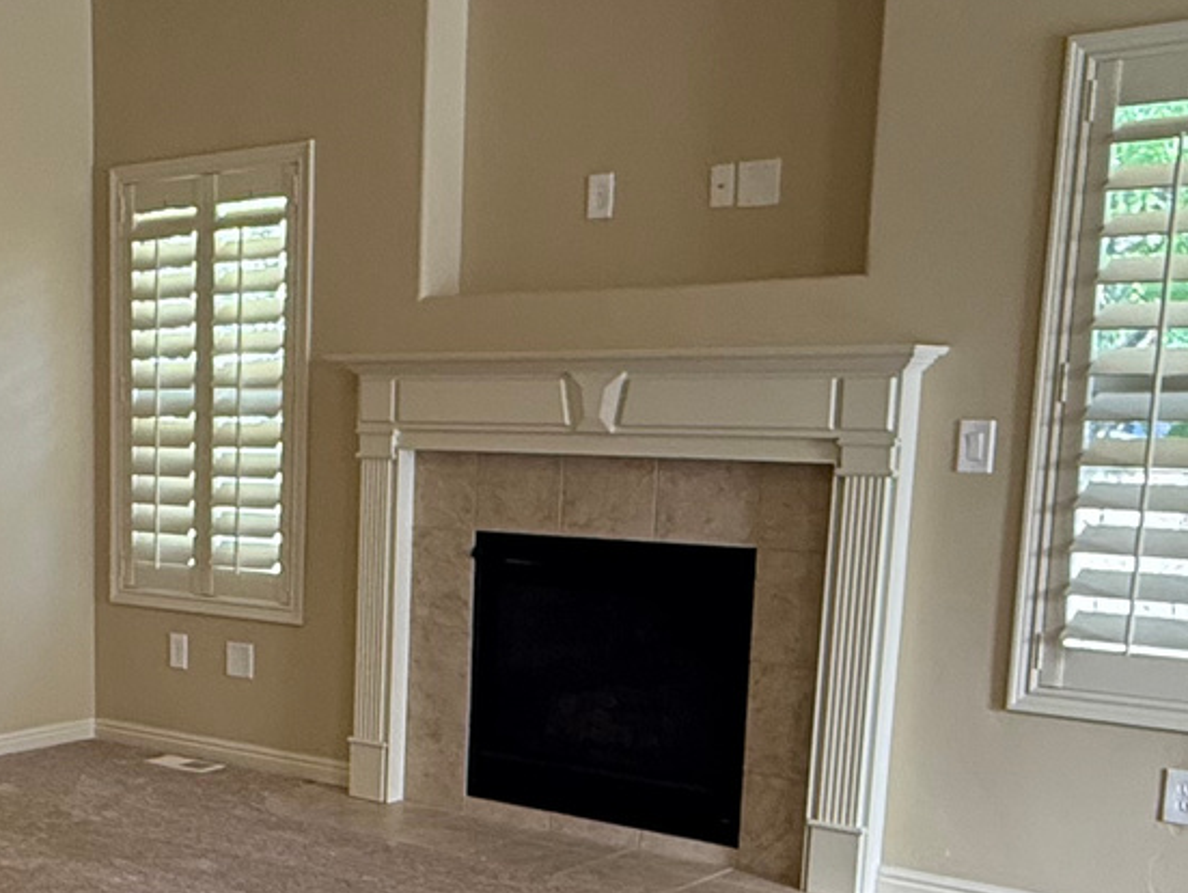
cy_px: 727
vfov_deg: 27.5
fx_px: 1786
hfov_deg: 35.1
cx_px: 162
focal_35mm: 52
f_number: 2.2
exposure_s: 1/120
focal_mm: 2.22
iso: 250
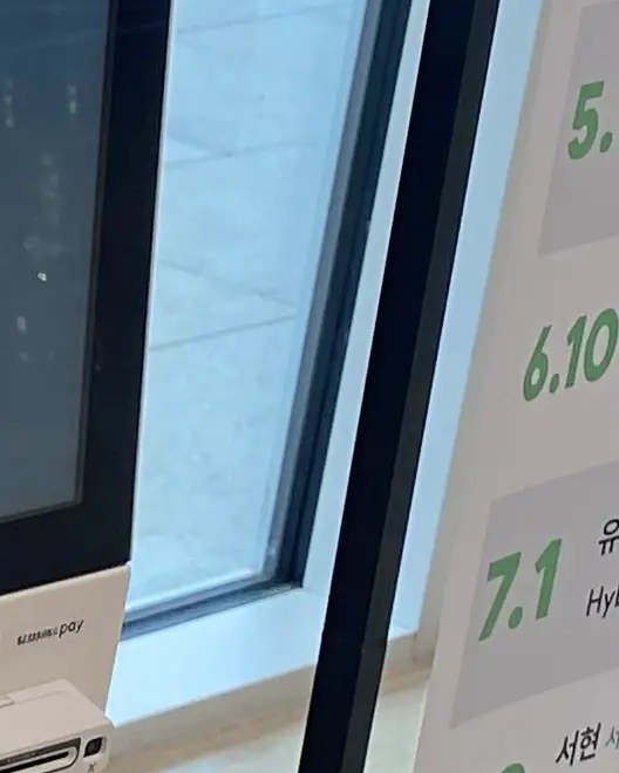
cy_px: 449
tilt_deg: -19.2
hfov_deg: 8.7
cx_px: -1050
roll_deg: -2.8
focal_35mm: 155
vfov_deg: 12.4
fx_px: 3550
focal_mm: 4.25
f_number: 1.8
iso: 50
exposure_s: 1/120
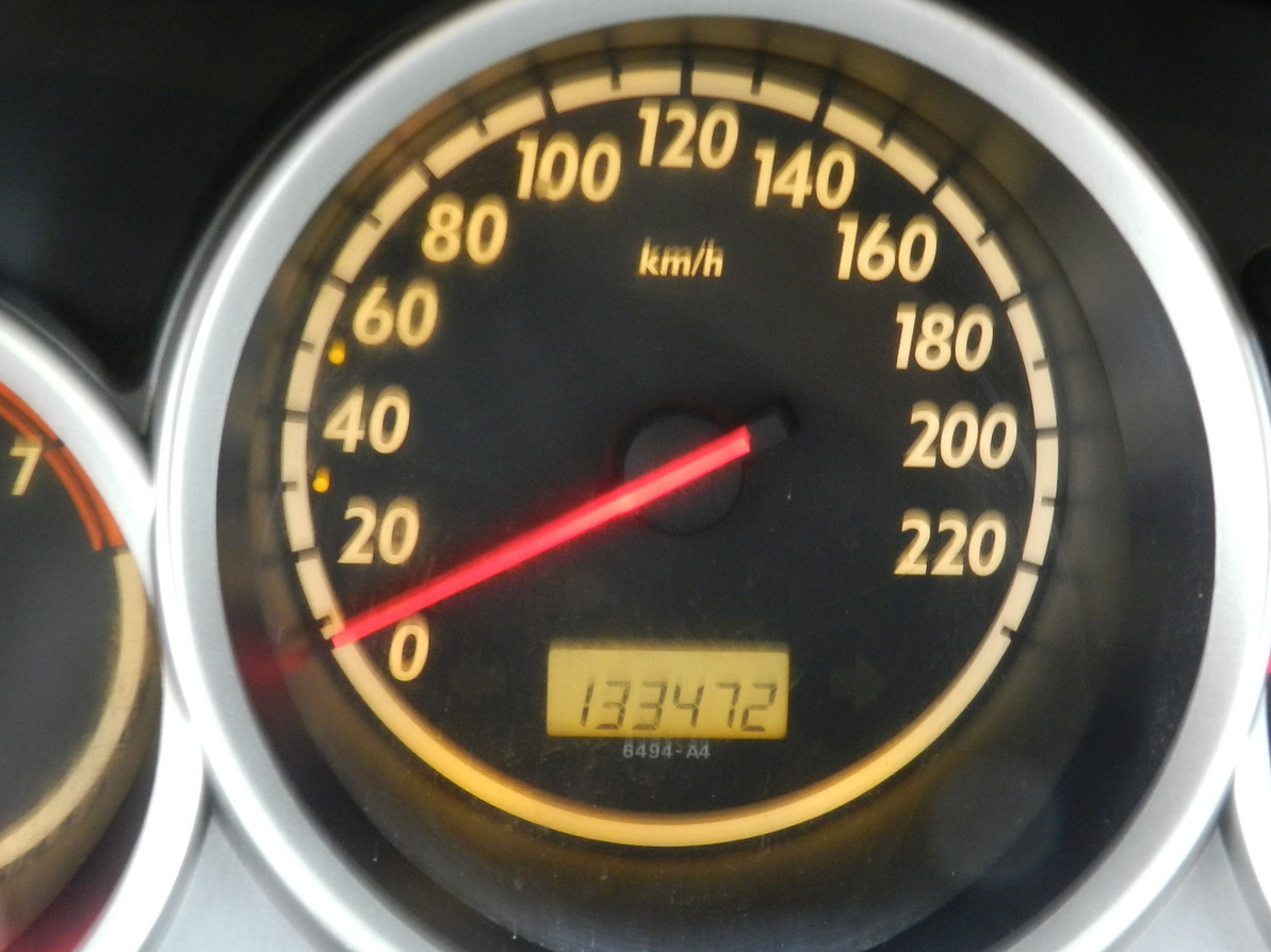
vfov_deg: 22.9
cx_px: 647
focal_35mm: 64
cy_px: 500
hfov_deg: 30.3
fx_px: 2349
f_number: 4.4
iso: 400
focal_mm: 9.4
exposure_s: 1/1.6
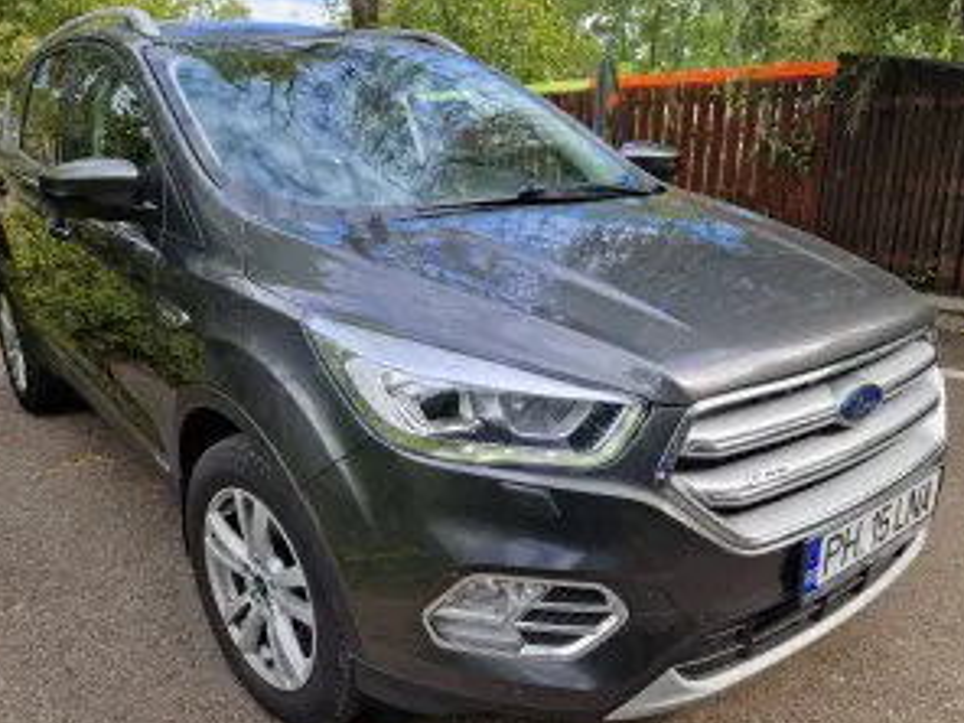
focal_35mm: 28
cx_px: 453
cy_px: 397
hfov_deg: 63.4
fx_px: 780
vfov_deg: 49.7
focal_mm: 5.4
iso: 50
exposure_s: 1/356
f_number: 1.8
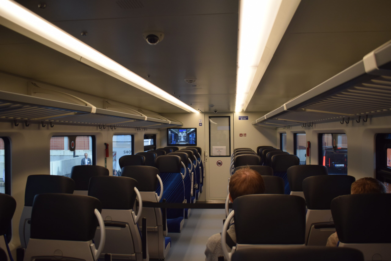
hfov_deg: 55.1
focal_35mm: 34
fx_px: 375
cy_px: 130
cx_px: 196
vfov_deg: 38.4
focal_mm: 23
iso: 400
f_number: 4
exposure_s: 1/60
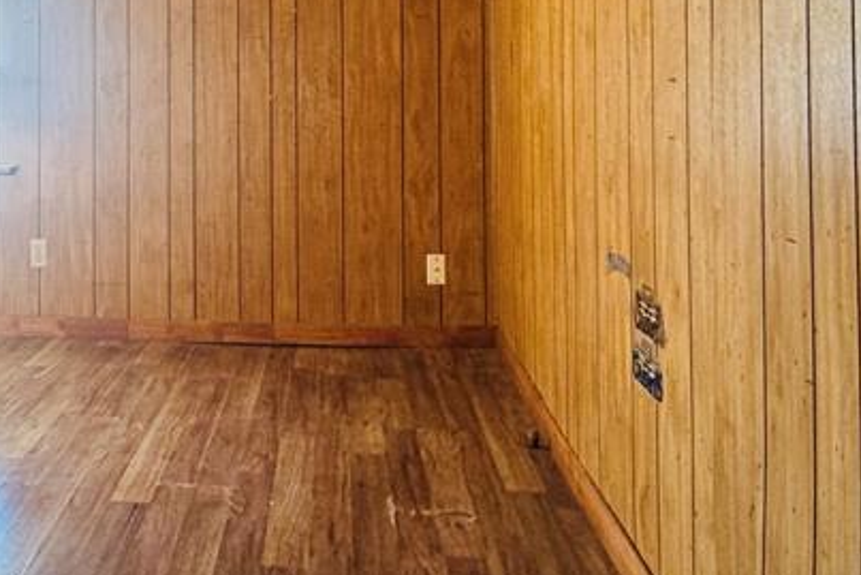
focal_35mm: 37
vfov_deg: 34.3
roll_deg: +0.4
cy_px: 75
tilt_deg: +0.9
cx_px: 229
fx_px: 885
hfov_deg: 50.0
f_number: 2.2
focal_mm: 2.22
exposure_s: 1/60
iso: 500
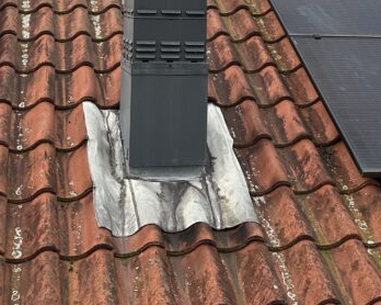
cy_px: -63
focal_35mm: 69
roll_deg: -0.9
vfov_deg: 20.7
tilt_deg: +3.7
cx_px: 165
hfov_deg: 27.5
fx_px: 778
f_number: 1.78
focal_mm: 6.86
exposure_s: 1/604
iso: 80
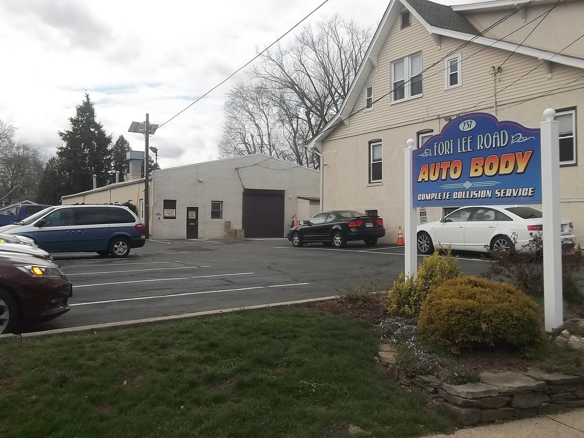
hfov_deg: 56.8
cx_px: 292
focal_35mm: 32
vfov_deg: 44.2
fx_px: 540
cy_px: 219
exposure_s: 1/160
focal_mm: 5.7
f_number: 8.8
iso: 80
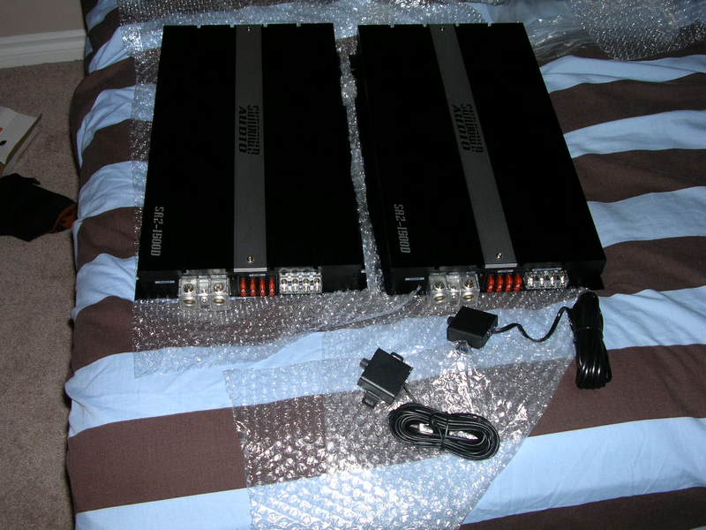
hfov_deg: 44.8
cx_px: 353
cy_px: 265
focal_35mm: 42
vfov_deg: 34.3
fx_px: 857
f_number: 3
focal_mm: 7.1
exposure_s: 1/60.1
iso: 50
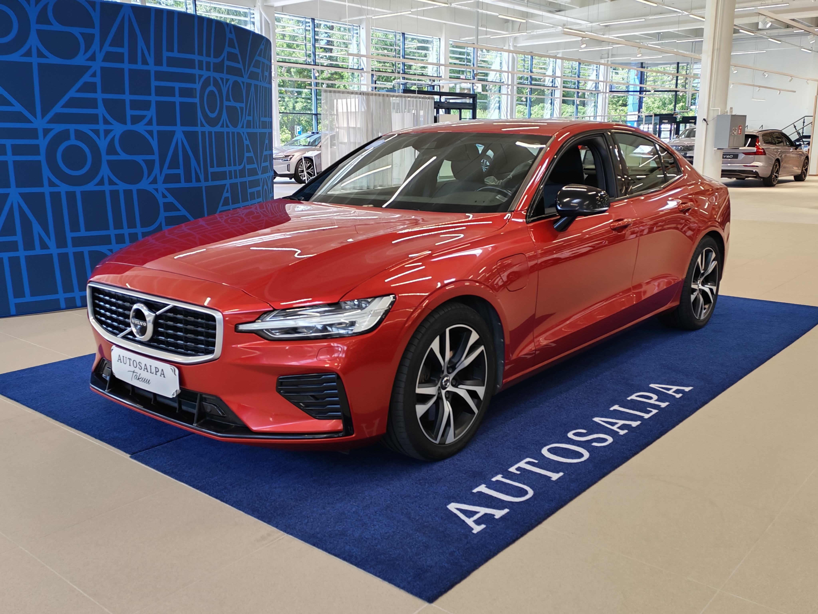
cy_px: 307
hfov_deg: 54.0
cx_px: 409
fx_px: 803
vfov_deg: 41.8
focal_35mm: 34
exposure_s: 1/100
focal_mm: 6.12
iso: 125
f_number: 1.9
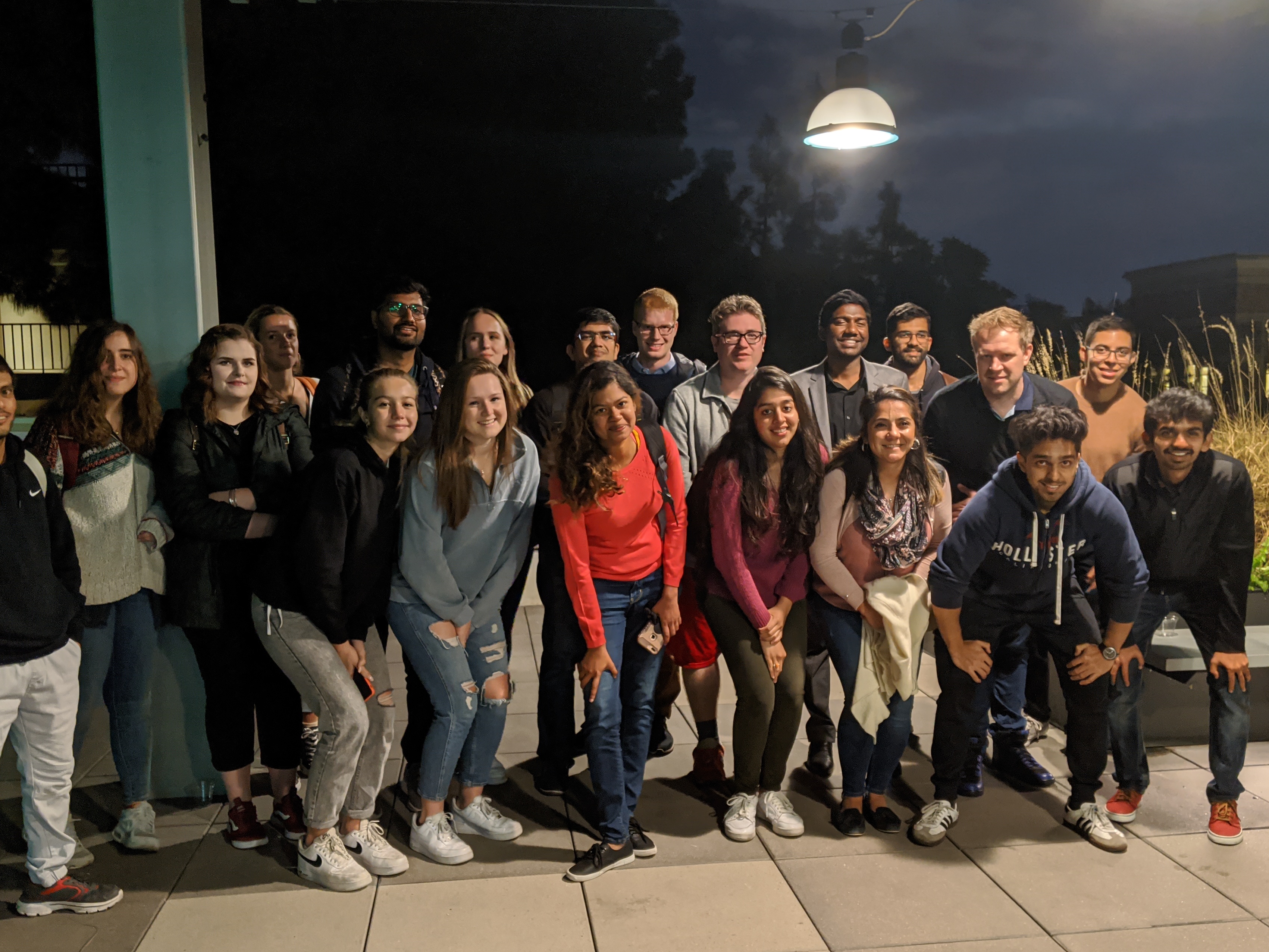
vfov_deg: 44.1
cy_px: 521
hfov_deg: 56.8
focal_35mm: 32
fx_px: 1173
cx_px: 621
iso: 511
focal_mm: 4.44
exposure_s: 1/20.8
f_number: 1.8
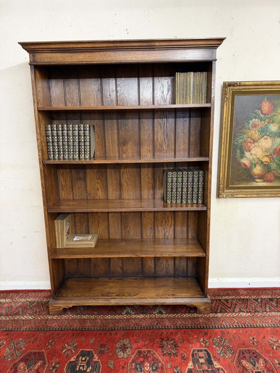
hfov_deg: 56.8
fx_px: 259
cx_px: 140
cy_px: 186
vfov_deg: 71.6
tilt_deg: -11.1
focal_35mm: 24
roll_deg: +1.2
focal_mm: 6.76
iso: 320
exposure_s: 1/50
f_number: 1.78
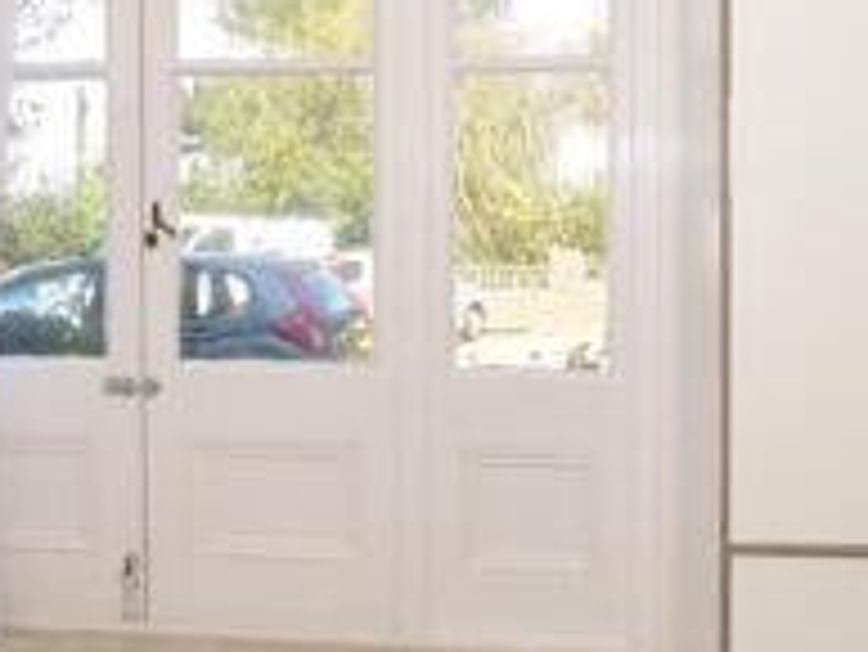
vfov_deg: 29.5
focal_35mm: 49
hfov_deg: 38.9
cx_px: 409
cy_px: 209
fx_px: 1229
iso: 640
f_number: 13
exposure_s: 1/200
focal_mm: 10
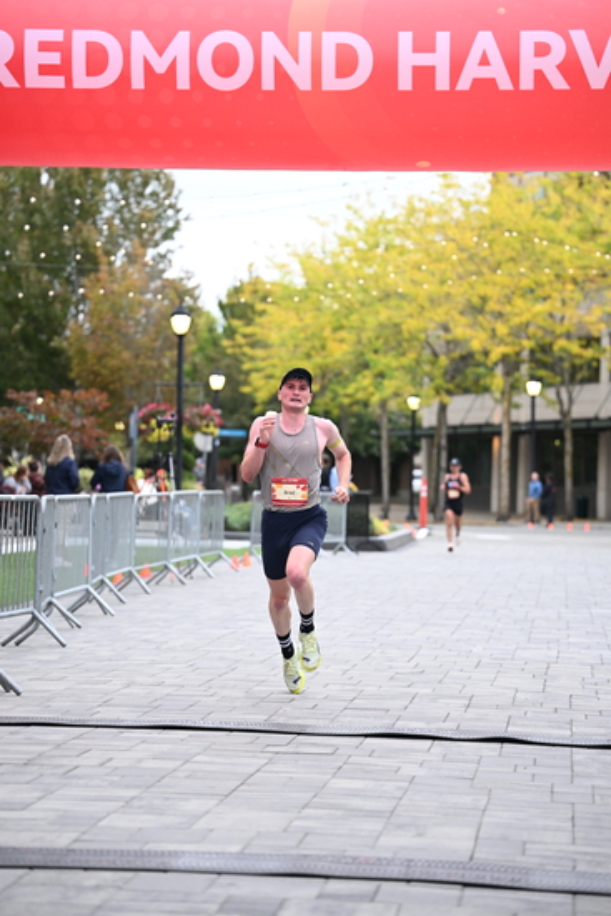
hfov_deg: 14.3
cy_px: 458
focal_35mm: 96
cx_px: 306
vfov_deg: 21.2
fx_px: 2442
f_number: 2.8
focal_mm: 96
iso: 1600
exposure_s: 1/800
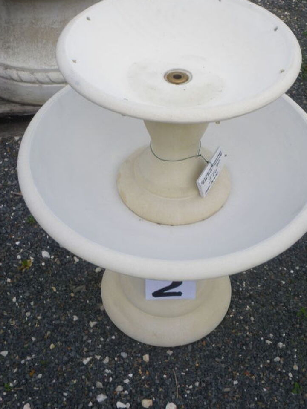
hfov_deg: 29.0
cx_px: 189
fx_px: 591
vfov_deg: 38.1
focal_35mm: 50
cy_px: 166
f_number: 5.4
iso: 64
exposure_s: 1/250
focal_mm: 6.3
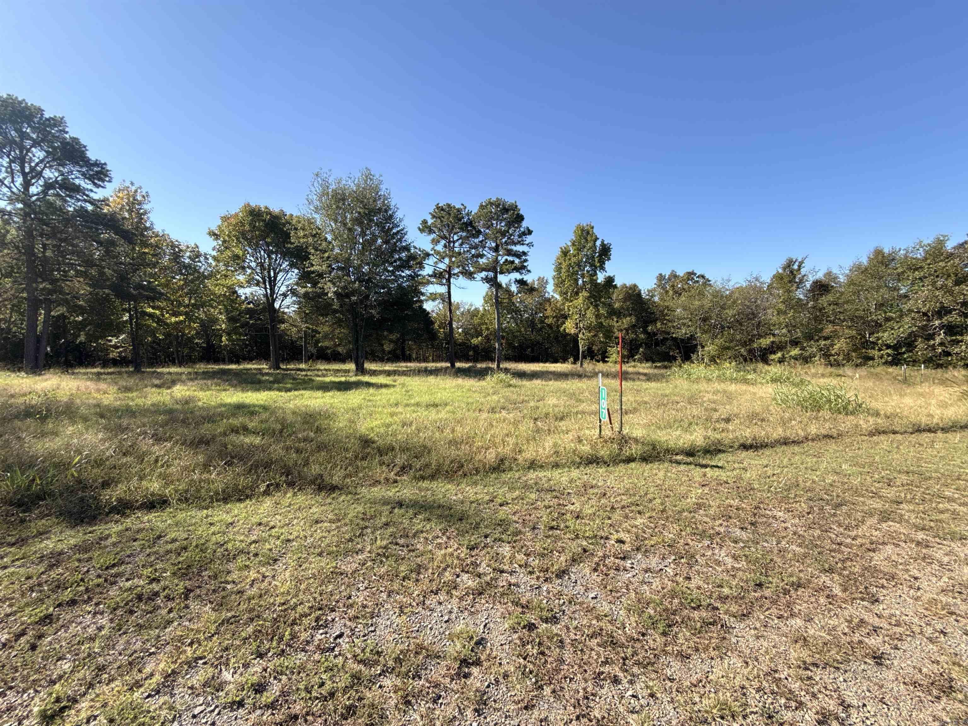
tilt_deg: -3.4
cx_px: 484
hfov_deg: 102.1
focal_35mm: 14
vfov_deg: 85.7
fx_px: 391
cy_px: 363
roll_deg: +0.9
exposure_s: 1/809
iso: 50
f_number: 2.2
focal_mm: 2.22
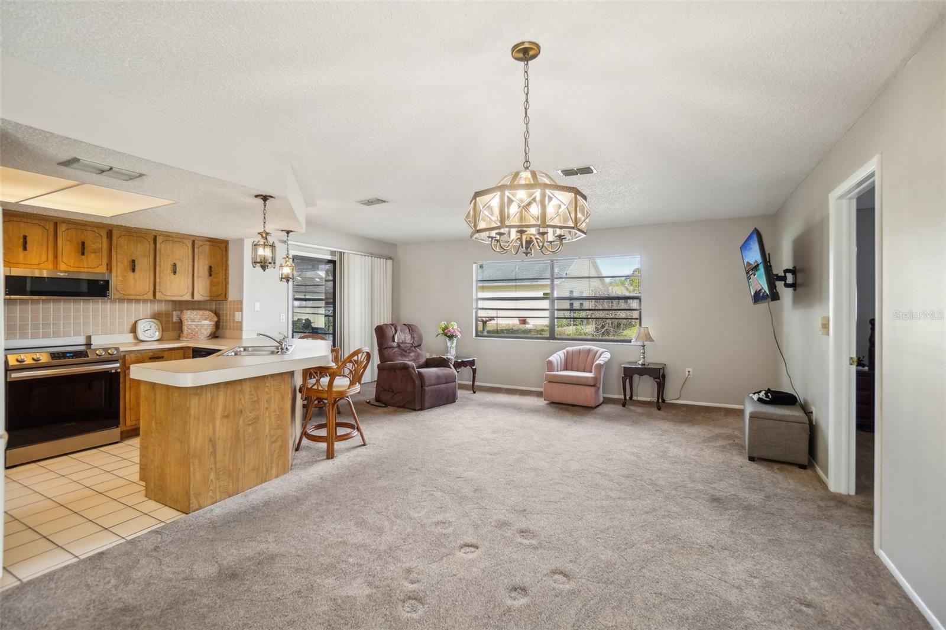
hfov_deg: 100.4
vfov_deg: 77.3
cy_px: 315
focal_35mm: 15
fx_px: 394
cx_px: 473
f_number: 8
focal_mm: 10
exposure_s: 1/100
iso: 400
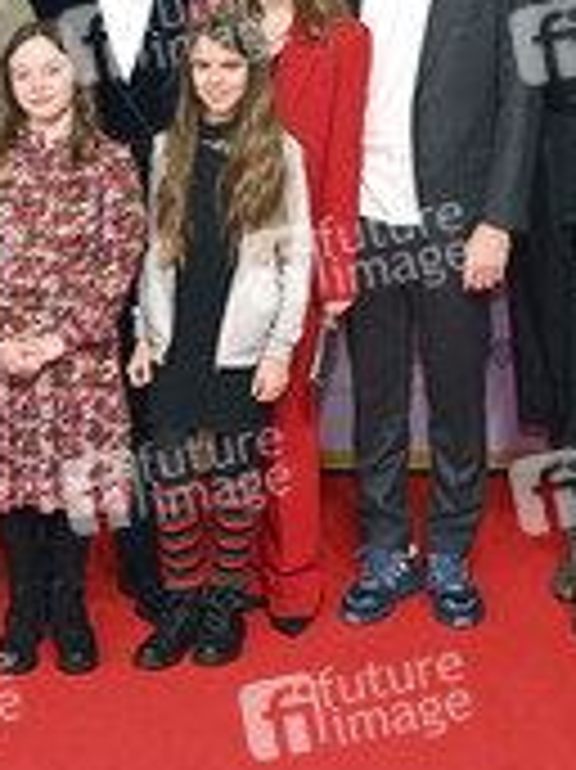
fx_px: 1577
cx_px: 236
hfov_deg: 20.7
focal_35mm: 71
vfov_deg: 26.8
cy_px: 144
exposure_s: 1/125
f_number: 5
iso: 640
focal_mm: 28
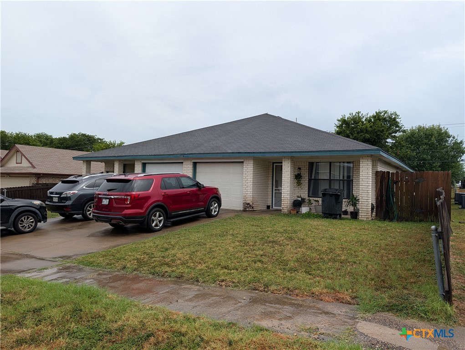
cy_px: 175
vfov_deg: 56.9
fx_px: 323
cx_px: 232
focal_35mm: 24
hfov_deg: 71.5
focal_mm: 6.9
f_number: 1.68
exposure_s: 1/680
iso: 22
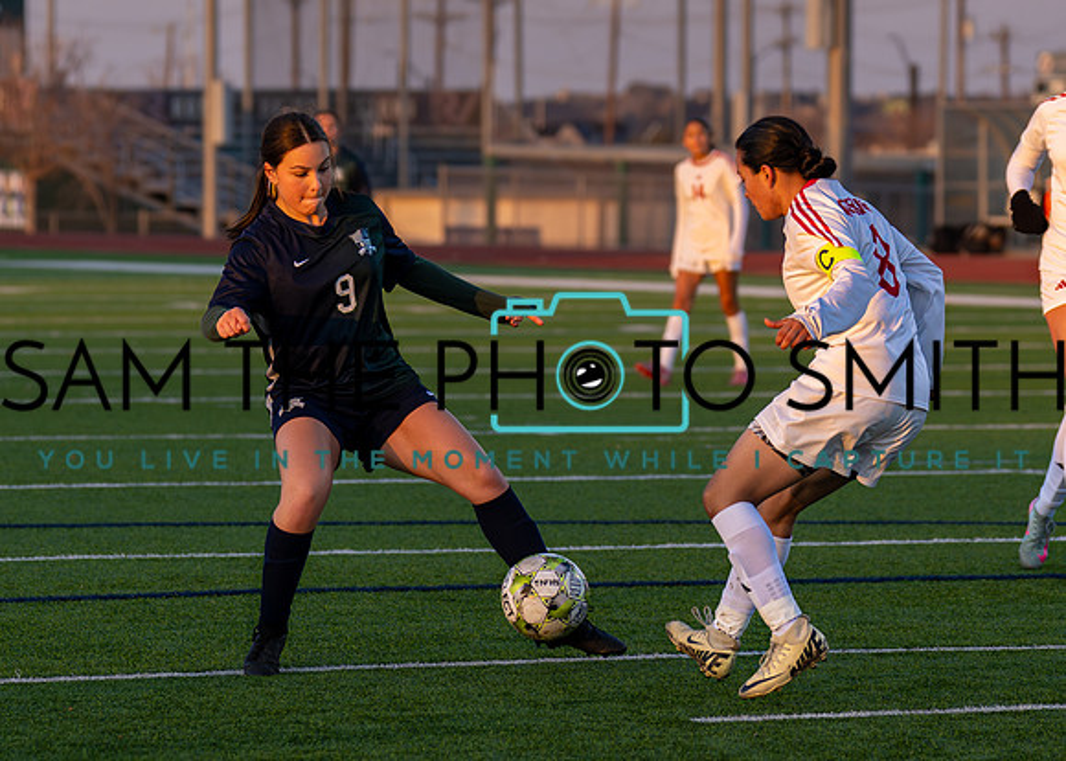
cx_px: 378
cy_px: 410
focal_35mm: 239
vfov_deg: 6.0
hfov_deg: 8.4
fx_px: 7234
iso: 400
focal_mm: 102
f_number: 2.8
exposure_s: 1/1600
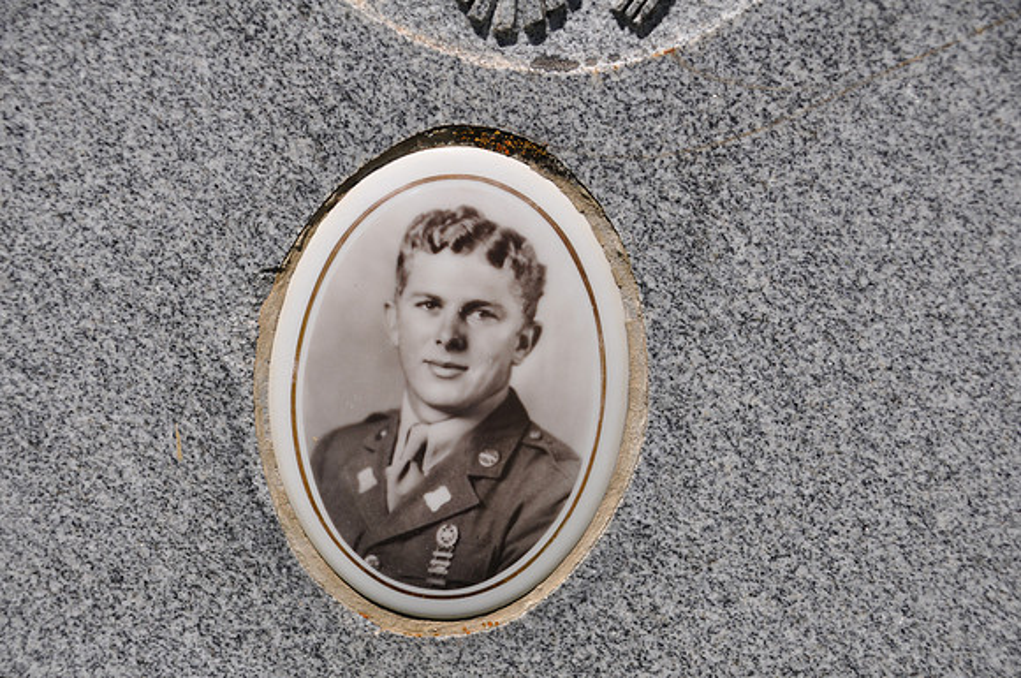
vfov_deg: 15.1
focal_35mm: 90
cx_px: 510
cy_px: 339
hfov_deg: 22.7
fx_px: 2549
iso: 200
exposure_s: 1/800
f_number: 7.1
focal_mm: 60
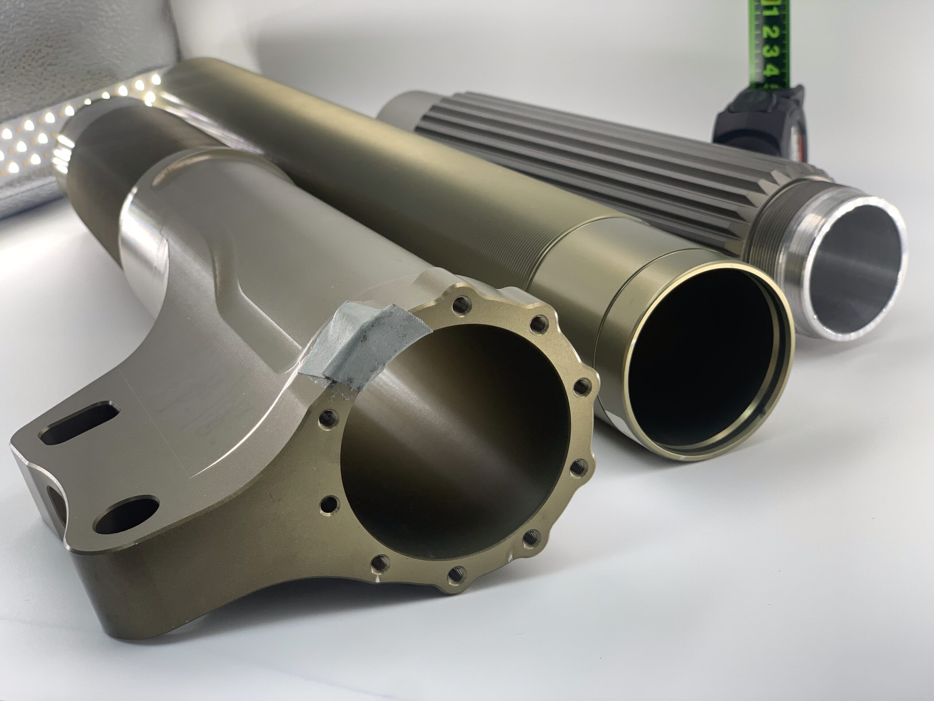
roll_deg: +0.2
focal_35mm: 52
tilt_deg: -18.1
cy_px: 350
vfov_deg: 28.0
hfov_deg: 36.8
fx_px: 1403
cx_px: 467
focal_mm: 6
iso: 32
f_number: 2.4
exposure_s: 1/99
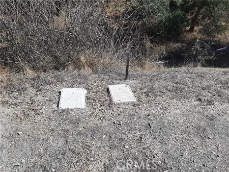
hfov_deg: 67.3
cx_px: 114
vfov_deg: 53.0
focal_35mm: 26
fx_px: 172
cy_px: 86
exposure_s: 1/2370
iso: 40
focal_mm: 3.93
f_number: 1.7
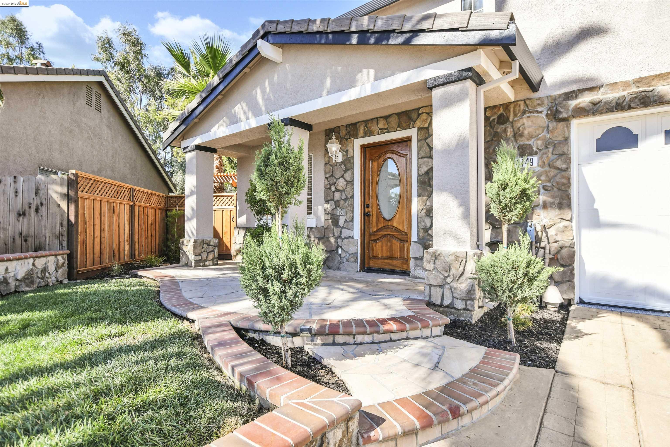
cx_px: 335
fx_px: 279
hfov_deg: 100.4
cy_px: 224
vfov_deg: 77.3
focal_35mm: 15
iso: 500
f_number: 4.5
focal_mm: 10
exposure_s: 1/800
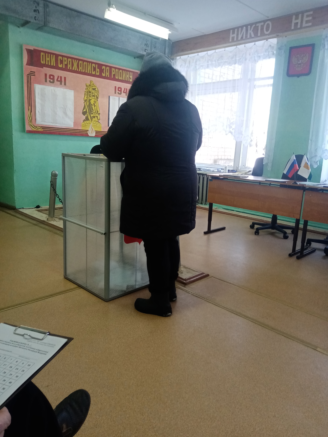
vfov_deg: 67.3
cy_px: 218
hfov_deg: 53.1
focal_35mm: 26
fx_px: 328
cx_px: 164
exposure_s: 1/100
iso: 144
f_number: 1.8
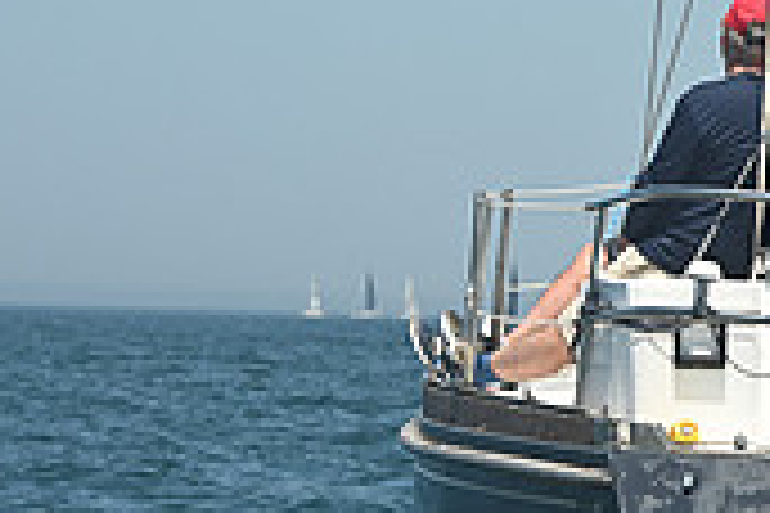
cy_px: 245
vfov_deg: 4.0
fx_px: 7379
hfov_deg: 5.9
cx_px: 1288
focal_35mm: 345
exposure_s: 1/1000
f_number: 9
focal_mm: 102
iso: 320
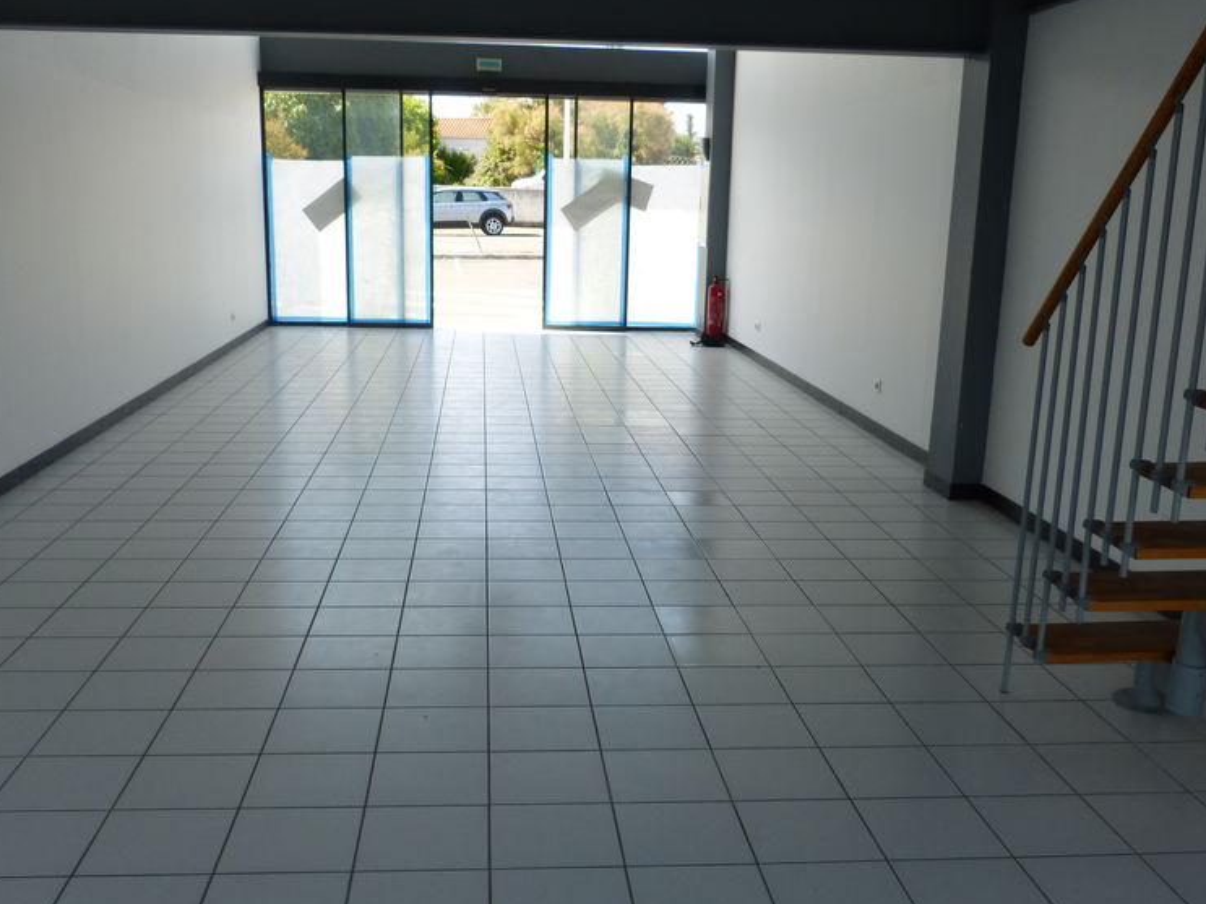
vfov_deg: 40.6
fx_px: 1219
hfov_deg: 52.6
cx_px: 592
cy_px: 519
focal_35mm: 35
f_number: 4
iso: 100
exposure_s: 1/200
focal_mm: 4.5
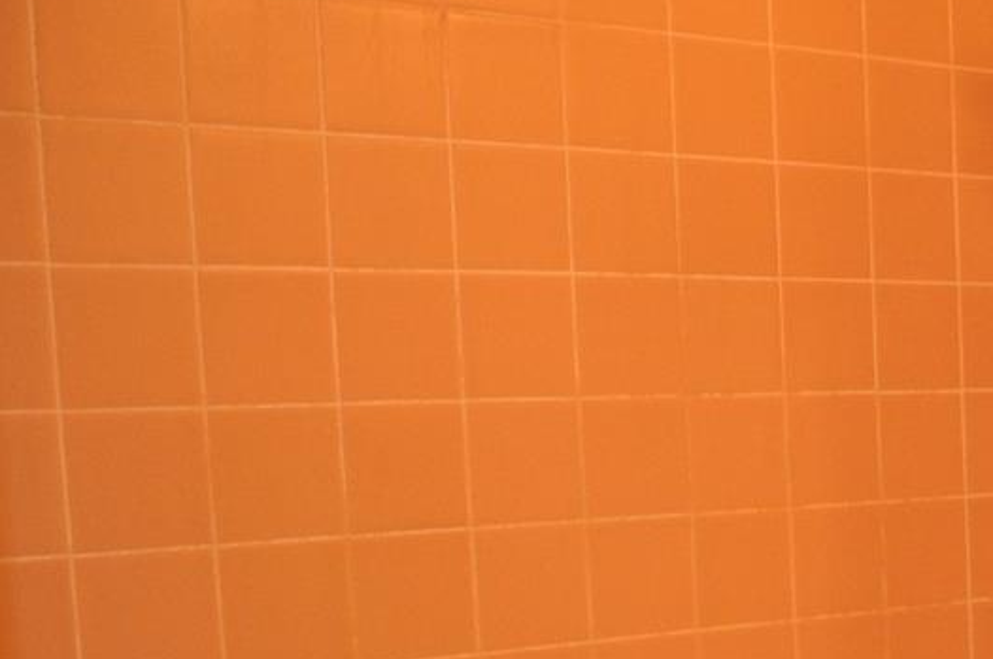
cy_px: 698
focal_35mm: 77
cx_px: 1382
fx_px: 2121
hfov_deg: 22.7
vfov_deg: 17.2
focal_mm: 18
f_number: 3.5
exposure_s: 1/60
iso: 800
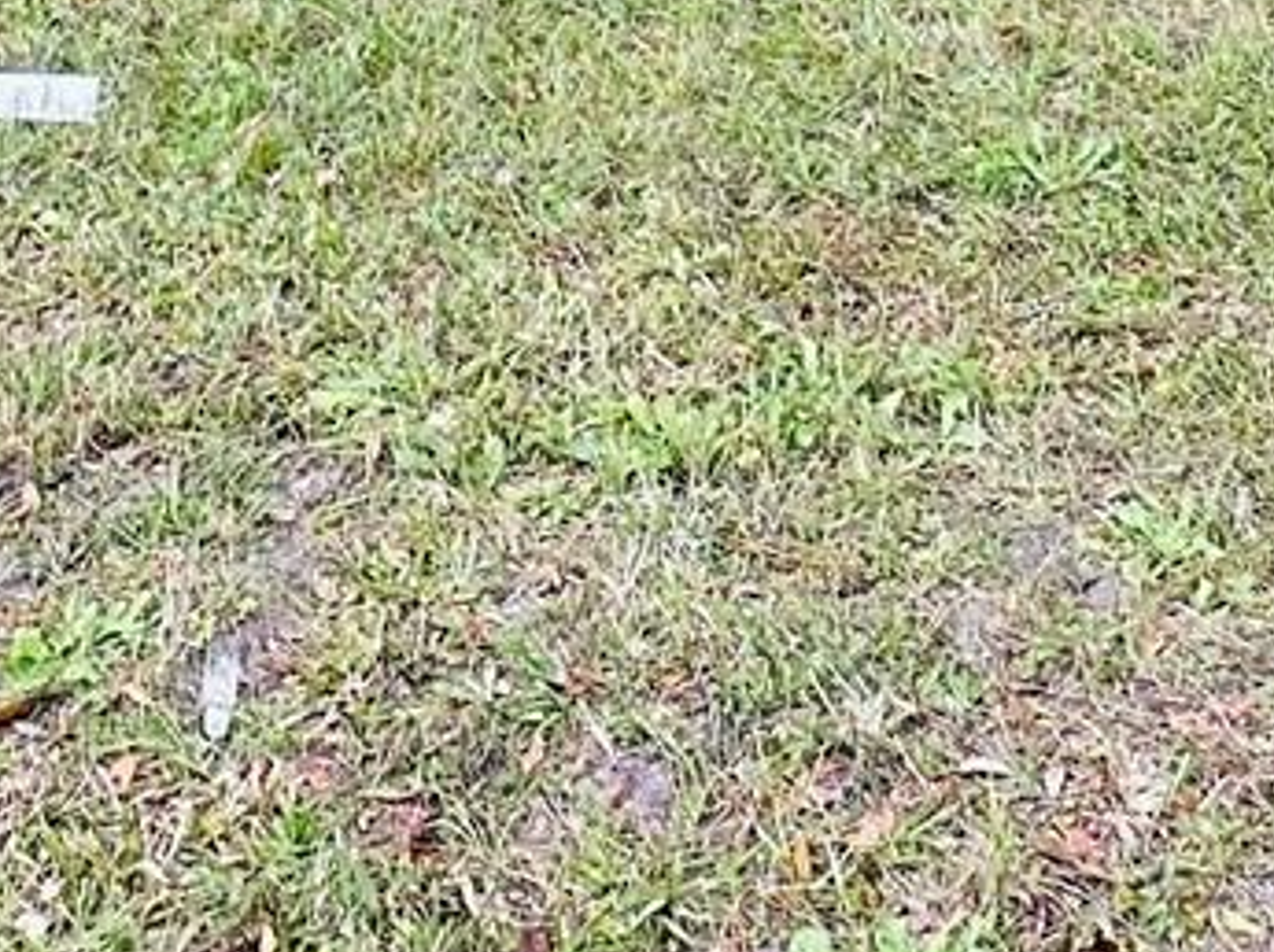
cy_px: -967
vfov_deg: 16.7
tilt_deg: +0.3
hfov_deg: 29.8
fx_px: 2390
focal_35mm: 65
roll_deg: +0.7
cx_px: 506
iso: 50
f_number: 2.2
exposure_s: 1/99
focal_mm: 2.22
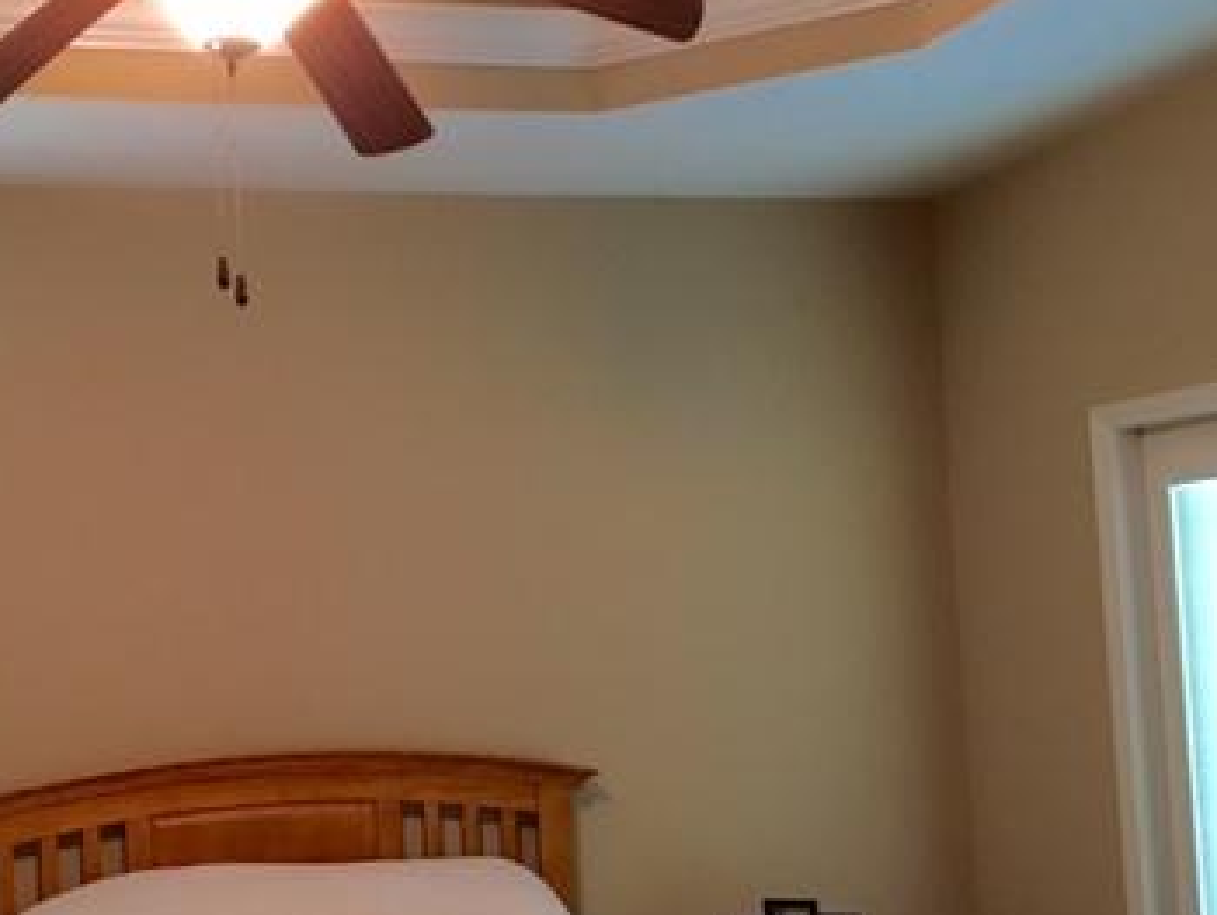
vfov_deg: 27.5
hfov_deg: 35.8
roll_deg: +2.5
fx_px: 1865
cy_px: 550
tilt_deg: +1.7
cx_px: 403
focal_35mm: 53
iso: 100
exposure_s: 1/8
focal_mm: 4.15
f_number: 2.2
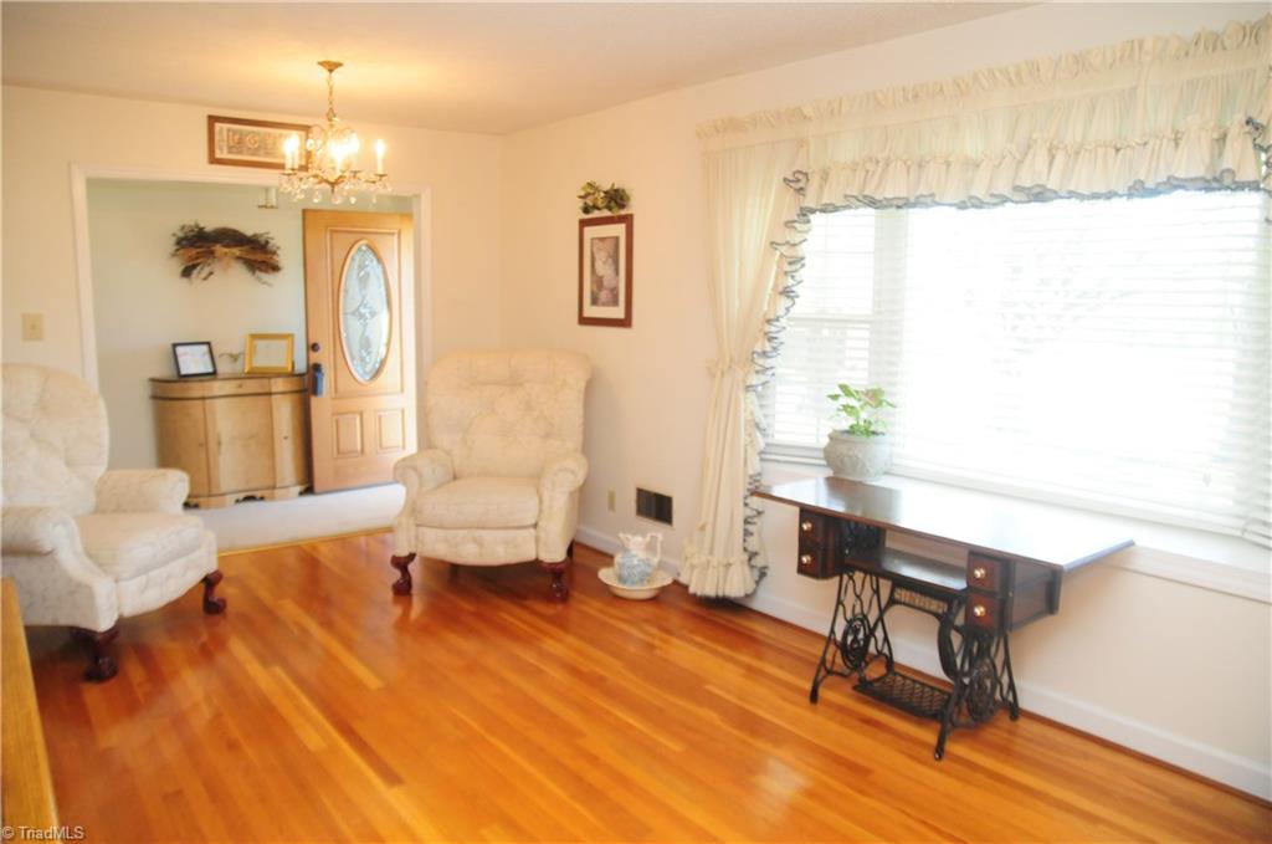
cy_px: 422
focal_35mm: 44
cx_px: 636
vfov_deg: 30.7
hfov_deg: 45.0
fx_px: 1534
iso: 1250
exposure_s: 1/200
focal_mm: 29
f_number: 3.2
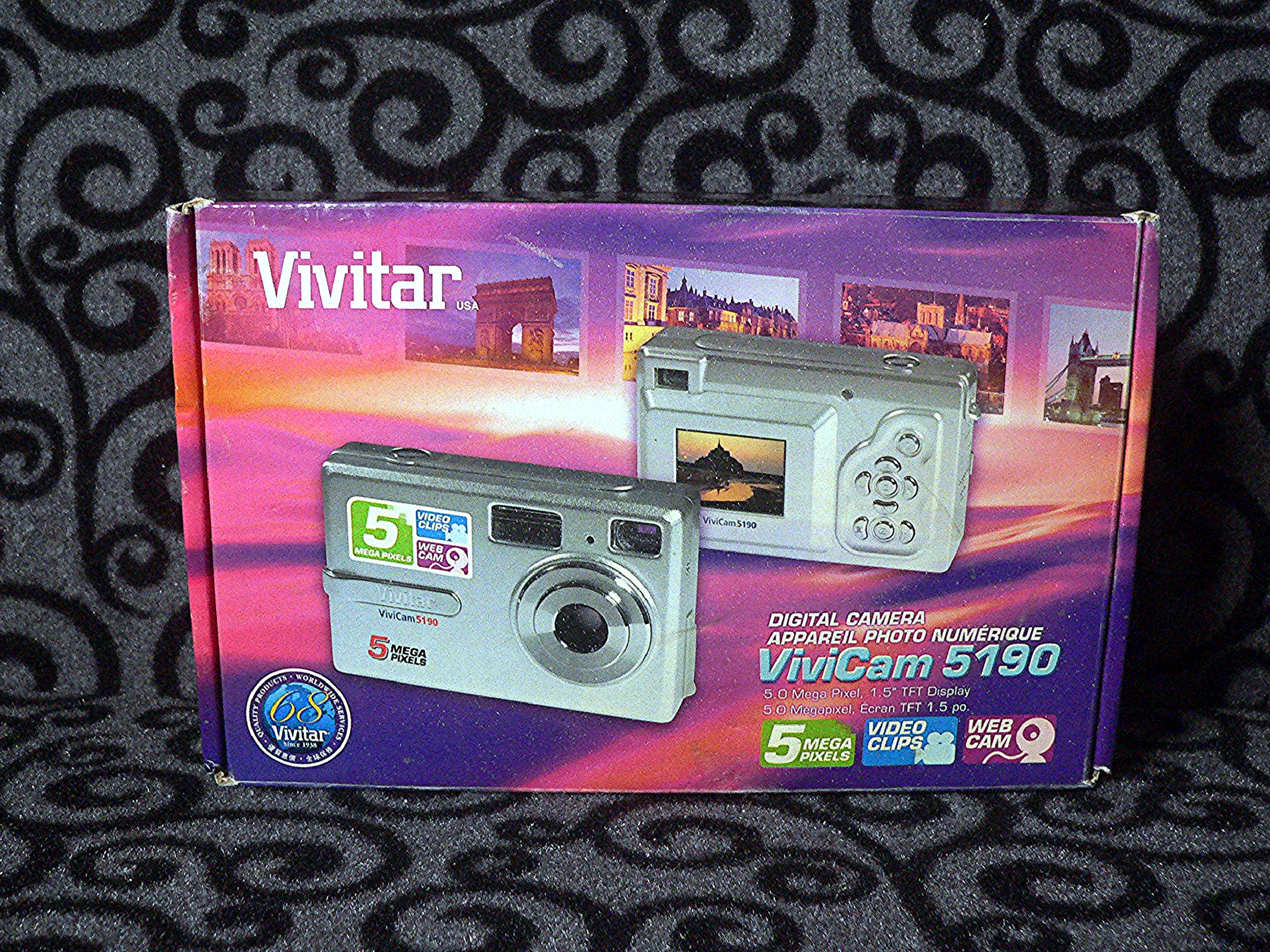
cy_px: 476
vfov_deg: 39.7
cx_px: 635
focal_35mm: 36
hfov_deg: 51.4
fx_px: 1321
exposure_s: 1/20
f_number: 2.8
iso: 400
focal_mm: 6
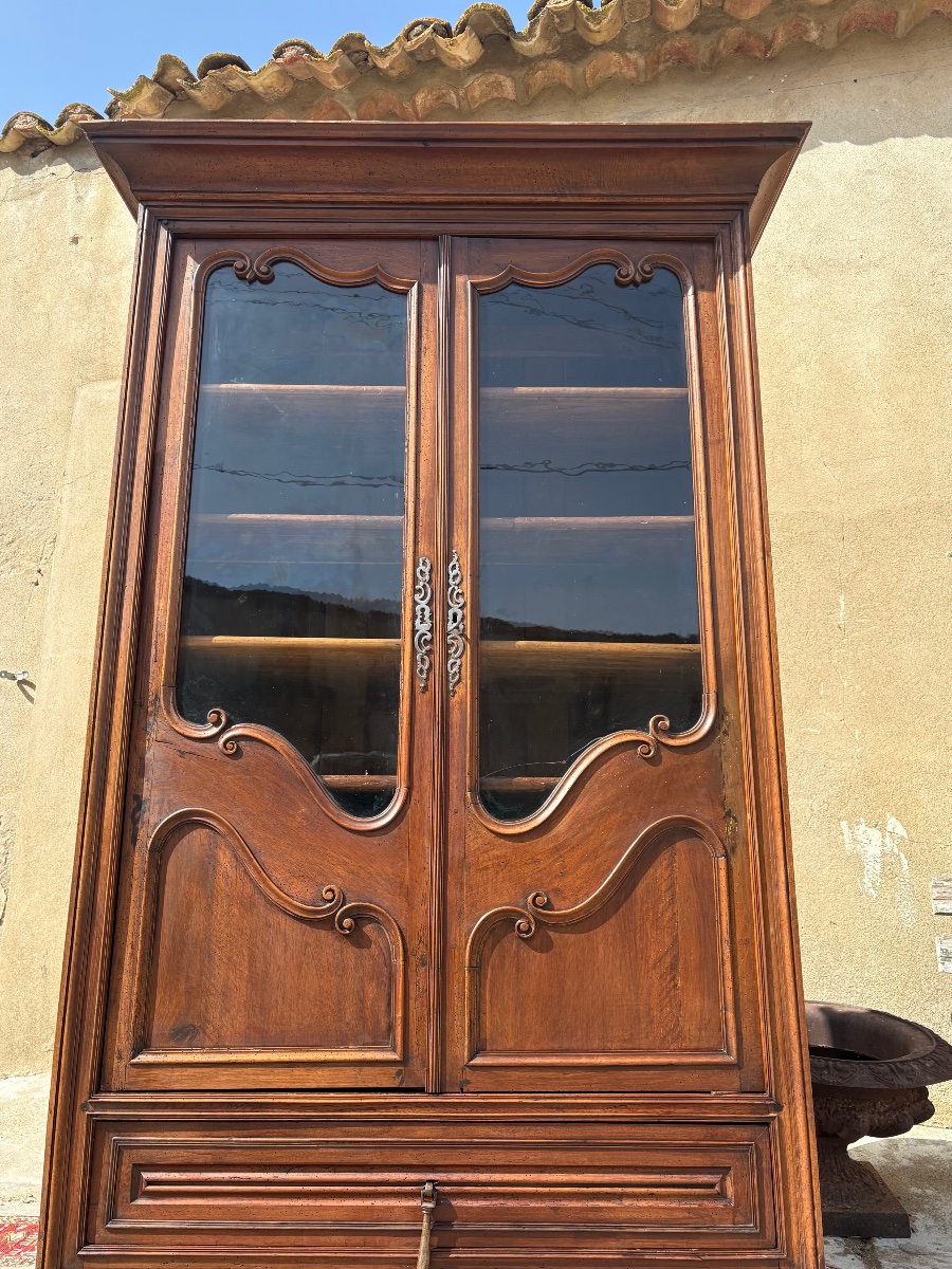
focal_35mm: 26
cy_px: 634
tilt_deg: +14.2
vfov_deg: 67.3
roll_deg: -1.5
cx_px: 476
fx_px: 953
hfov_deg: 53.1
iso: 50
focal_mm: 5.96
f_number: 1.6
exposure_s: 1/1175
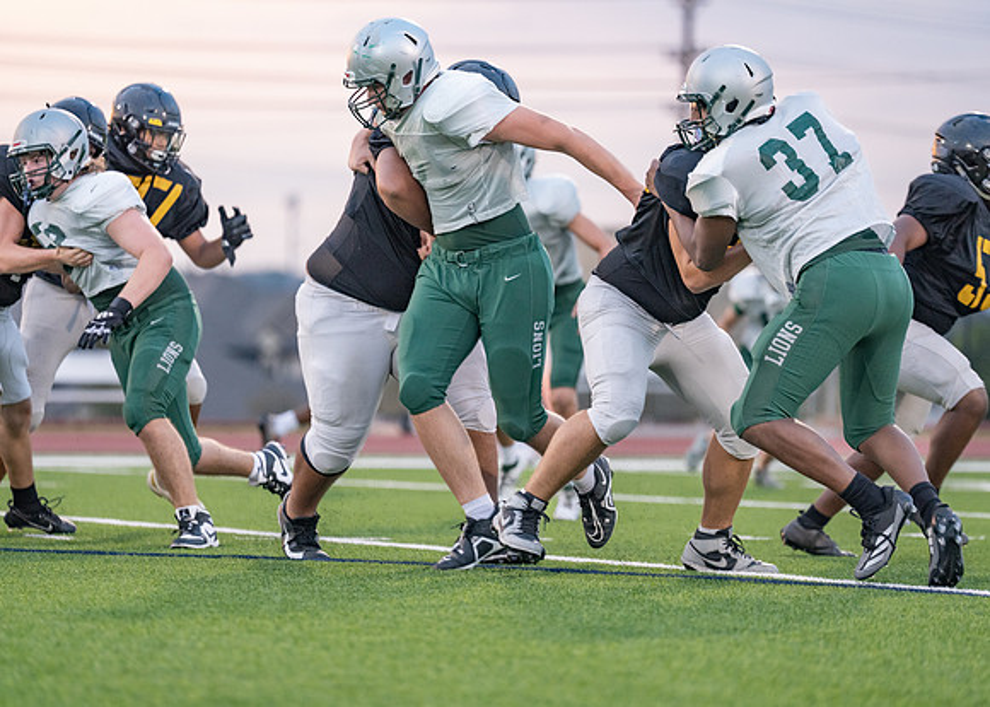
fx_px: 5790
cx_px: 525
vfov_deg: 7.0
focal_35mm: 206
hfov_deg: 9.8
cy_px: 363
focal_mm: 191
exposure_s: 1/1000
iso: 2000
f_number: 2.8
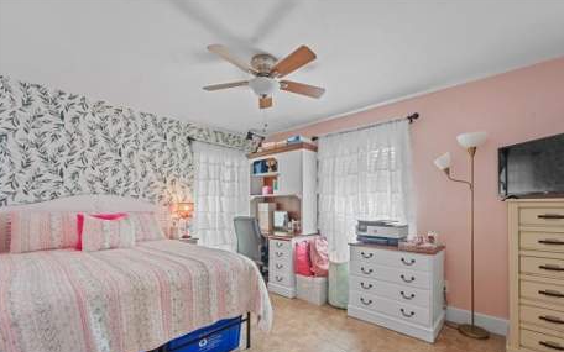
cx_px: 288
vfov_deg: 74.6
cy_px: 191
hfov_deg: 101.4
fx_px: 231
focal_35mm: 15
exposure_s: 1/2
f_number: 8
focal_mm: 14
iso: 250
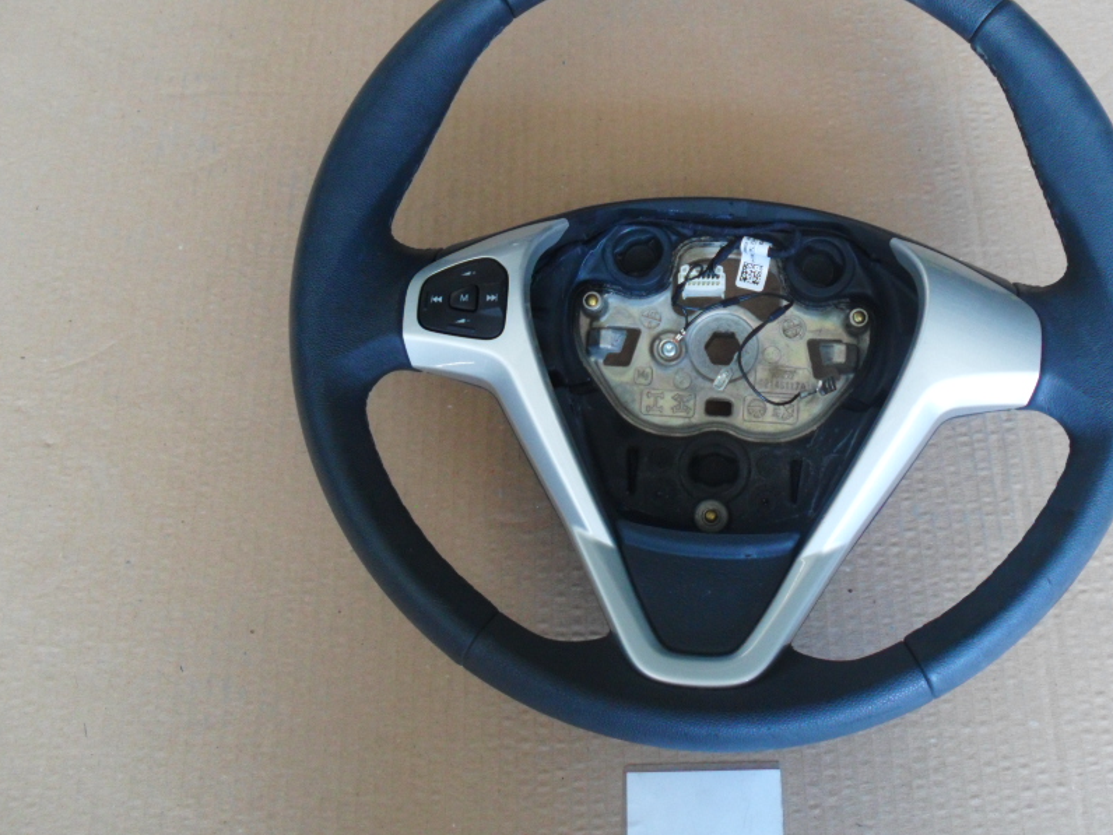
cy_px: 403
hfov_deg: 41.8
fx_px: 1447
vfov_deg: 32.2
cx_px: 687
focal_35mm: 45
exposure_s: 1/45
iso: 160
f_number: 3
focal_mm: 6.3
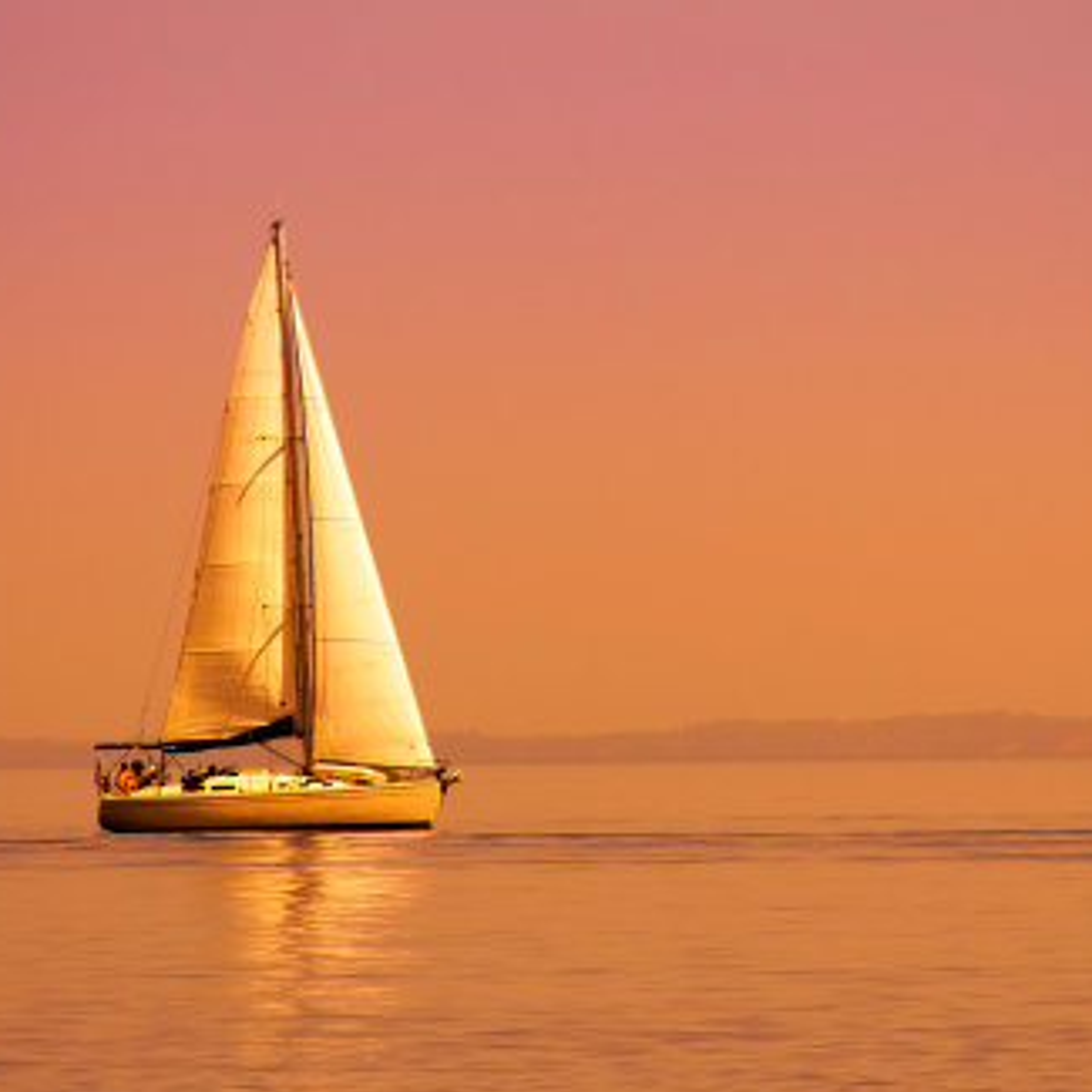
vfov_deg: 2.4
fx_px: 25697
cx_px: 659
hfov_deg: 2.4
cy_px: 538
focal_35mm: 720
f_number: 8
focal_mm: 300
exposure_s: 1/1000
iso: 200
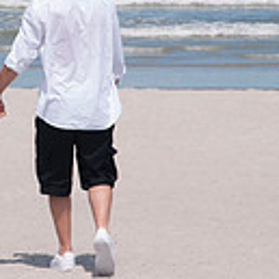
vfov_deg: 3.8
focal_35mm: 467
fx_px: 4258
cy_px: 58
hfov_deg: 3.7
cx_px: -23
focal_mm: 105
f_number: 11
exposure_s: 1/250
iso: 100
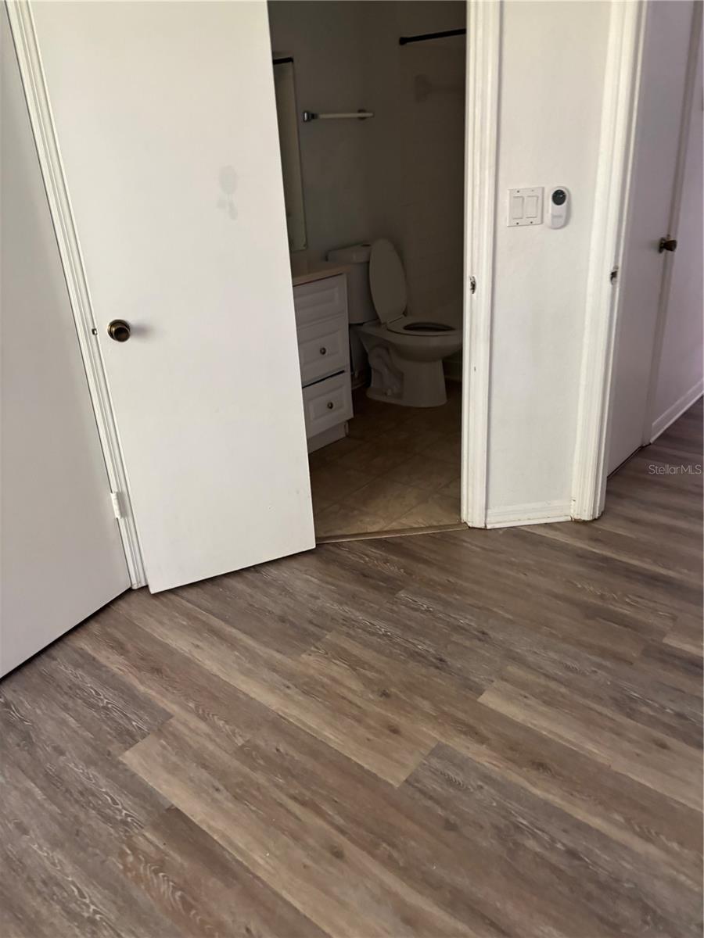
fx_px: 705
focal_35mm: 26
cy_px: 469
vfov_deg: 67.3
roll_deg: +5.4
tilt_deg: -22.7
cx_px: 352
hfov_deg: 53.1
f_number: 1.6
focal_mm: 5.96
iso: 320
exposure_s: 1/60
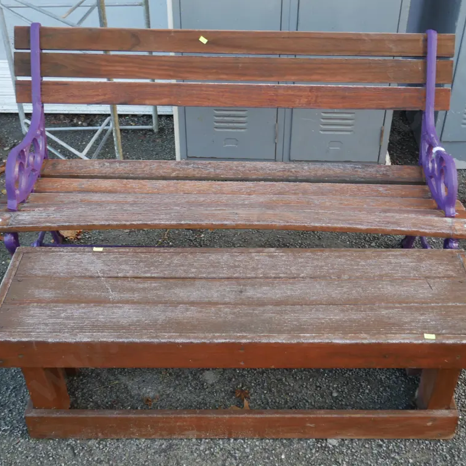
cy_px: 234
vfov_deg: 37.6
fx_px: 685
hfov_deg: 37.5
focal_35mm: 45
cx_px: 250
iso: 320
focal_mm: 19
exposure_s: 1/60
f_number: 4.1
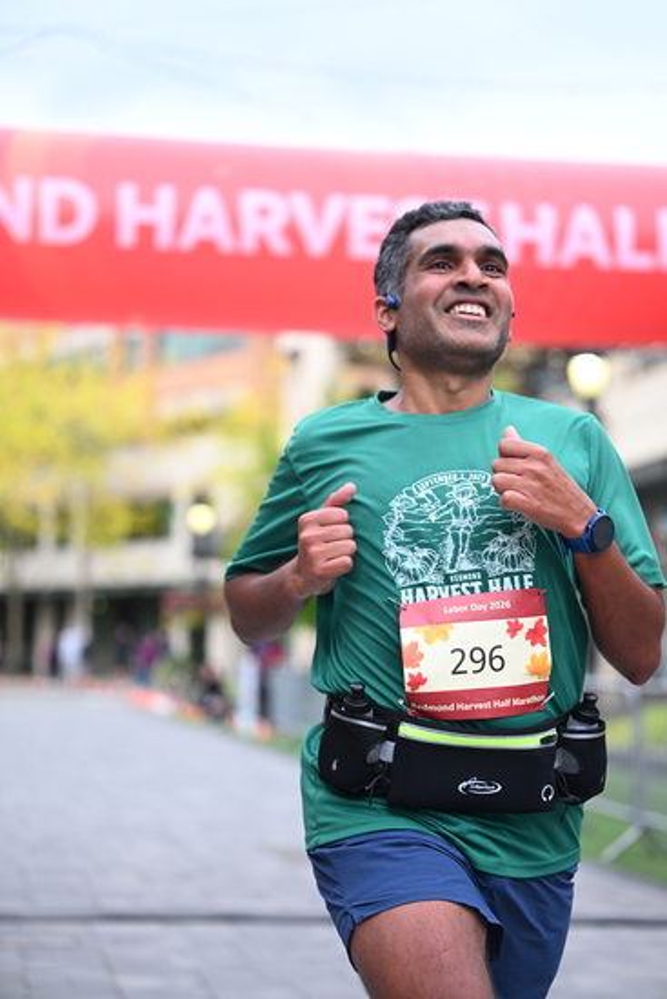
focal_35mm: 79
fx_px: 2194
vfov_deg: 25.7
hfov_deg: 17.3
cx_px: 334
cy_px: 500
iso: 1000
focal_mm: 79
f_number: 2.8
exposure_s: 1/1600
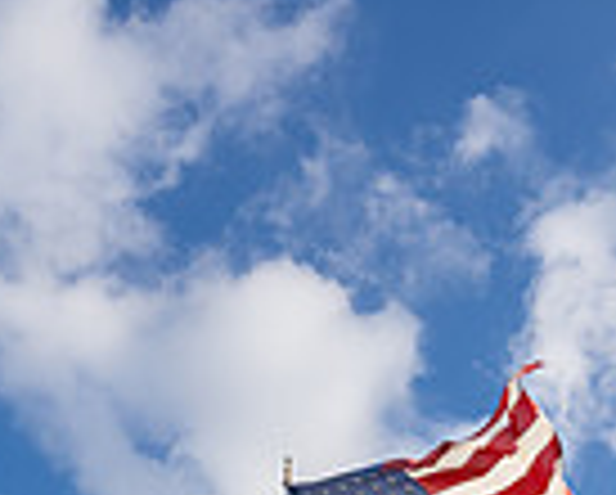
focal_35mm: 74
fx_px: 1351
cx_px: 247
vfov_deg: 16.0
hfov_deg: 25.6
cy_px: 1004
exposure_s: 1/400
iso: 320
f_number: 11
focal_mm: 24
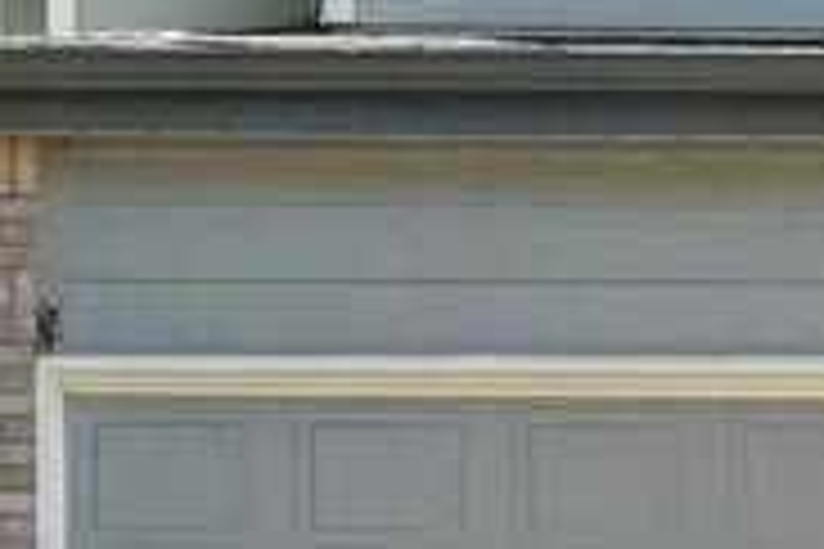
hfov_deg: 21.4
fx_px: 2174
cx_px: 315
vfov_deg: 14.1
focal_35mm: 95
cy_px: 587
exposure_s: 1/40
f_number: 8
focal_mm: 17
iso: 250
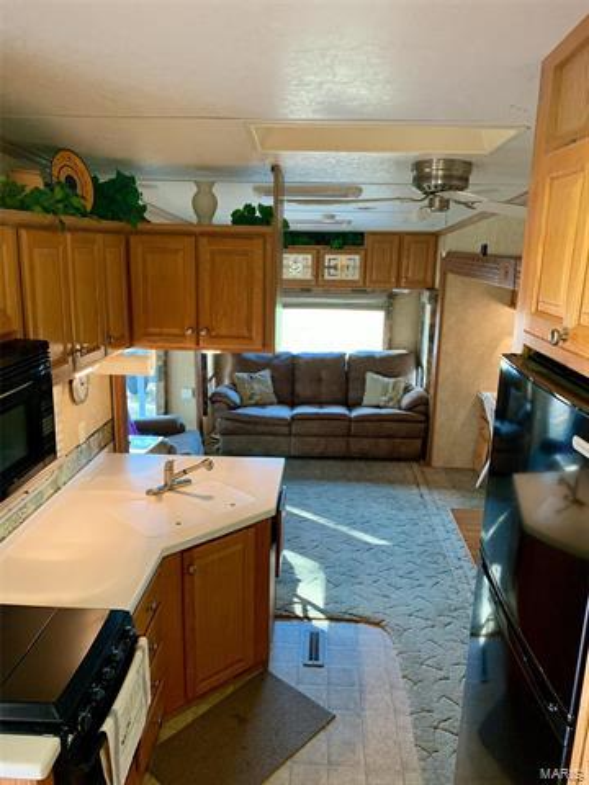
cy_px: 392
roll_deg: -0.5
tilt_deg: -13.4
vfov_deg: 67.3
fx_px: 590
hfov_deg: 53.1
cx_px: 294
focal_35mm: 26
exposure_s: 1/48
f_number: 1.8
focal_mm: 4.25
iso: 400
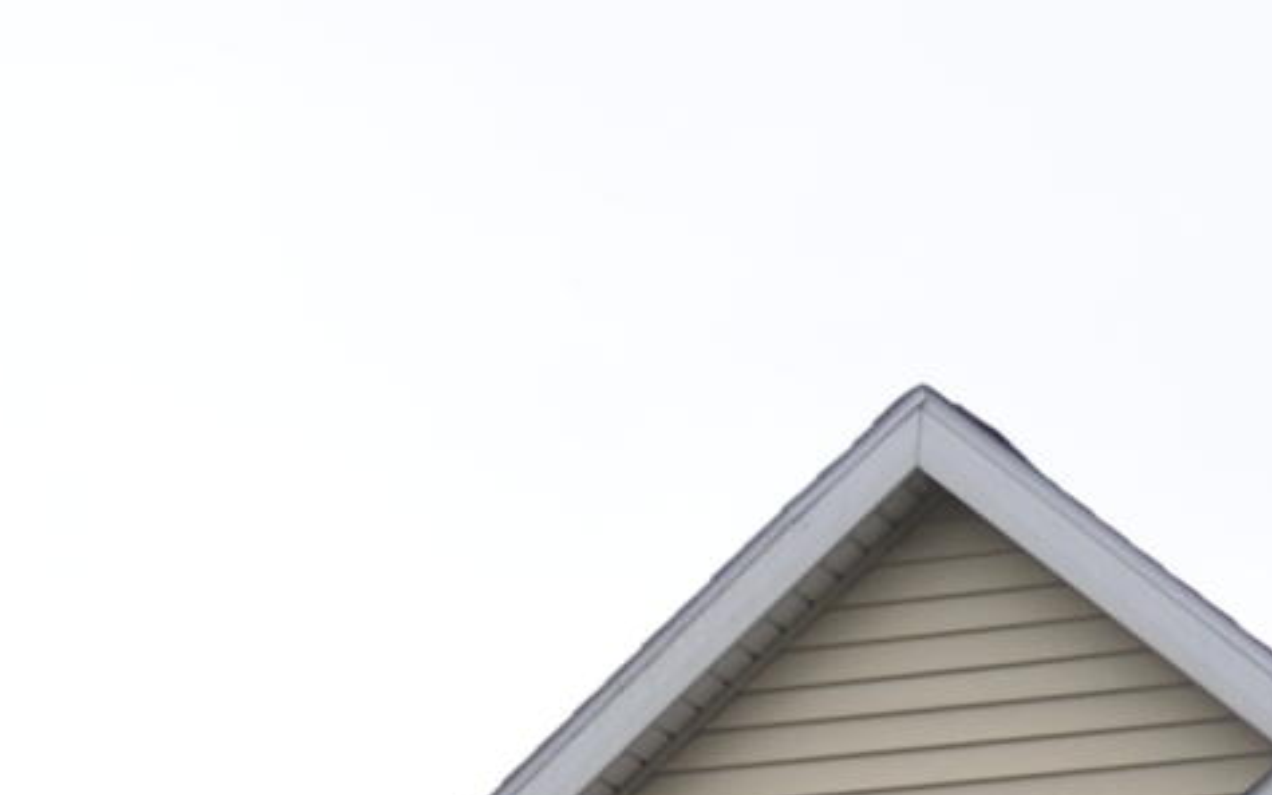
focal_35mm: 193
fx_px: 6691
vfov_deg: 6.3
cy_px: 2377
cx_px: 849
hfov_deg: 10.8
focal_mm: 20
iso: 100
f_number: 4
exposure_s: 1/160
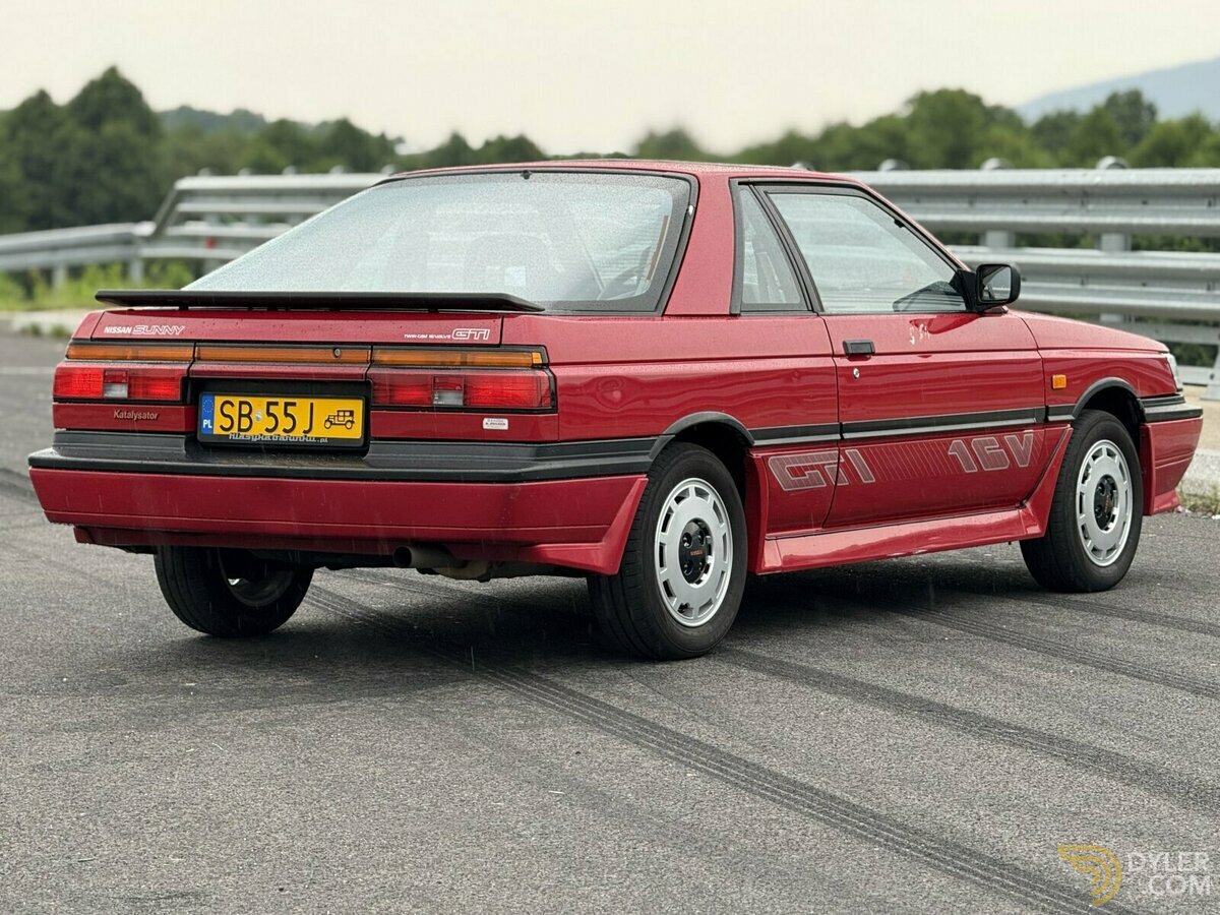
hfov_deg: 16.4
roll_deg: -0.1
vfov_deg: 12.3
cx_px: 610
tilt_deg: -4.4
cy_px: 458
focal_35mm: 120
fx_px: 4229
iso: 50
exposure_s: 1/151
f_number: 2.8
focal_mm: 15.66
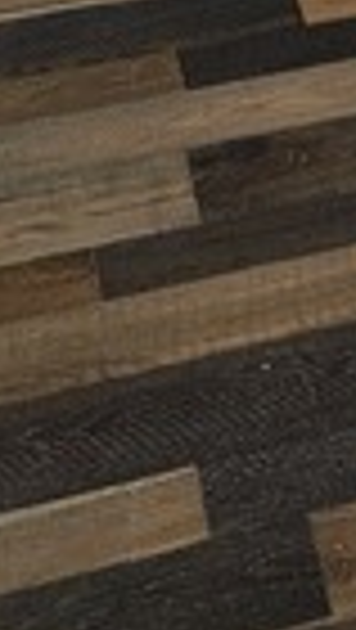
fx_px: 1992
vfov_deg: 14.2
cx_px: 608
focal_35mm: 119
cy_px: -736
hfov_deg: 9.8
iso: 100
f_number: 1.8
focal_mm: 5.4
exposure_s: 1/120
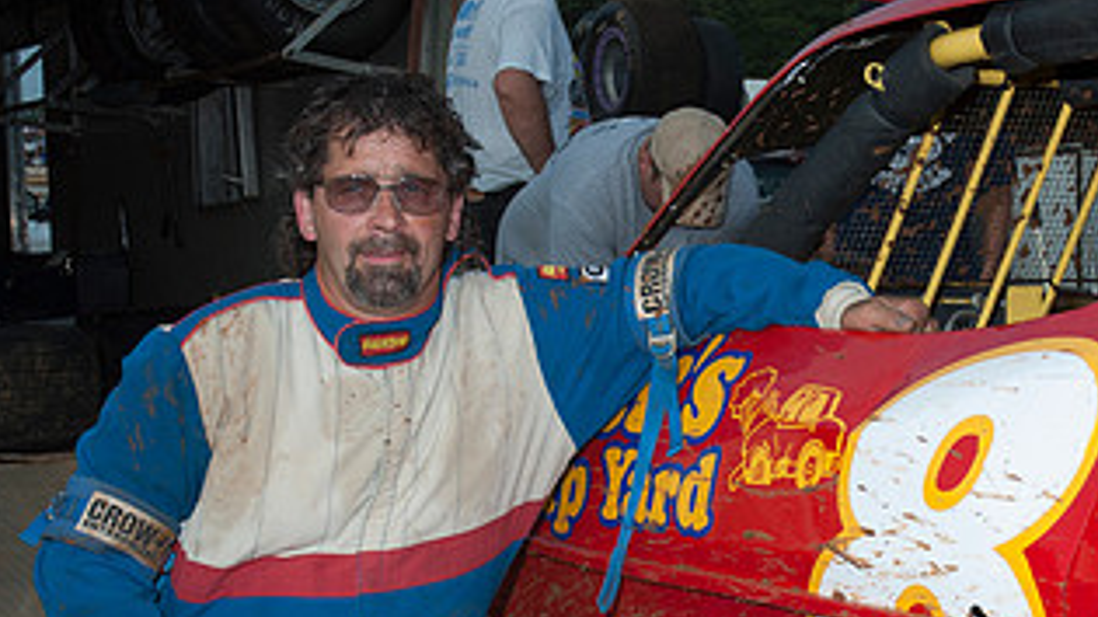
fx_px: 2445
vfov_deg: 14.3
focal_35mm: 84
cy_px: 533
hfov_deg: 25.2
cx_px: 715
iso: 100
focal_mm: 29
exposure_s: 1/250
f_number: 7.1
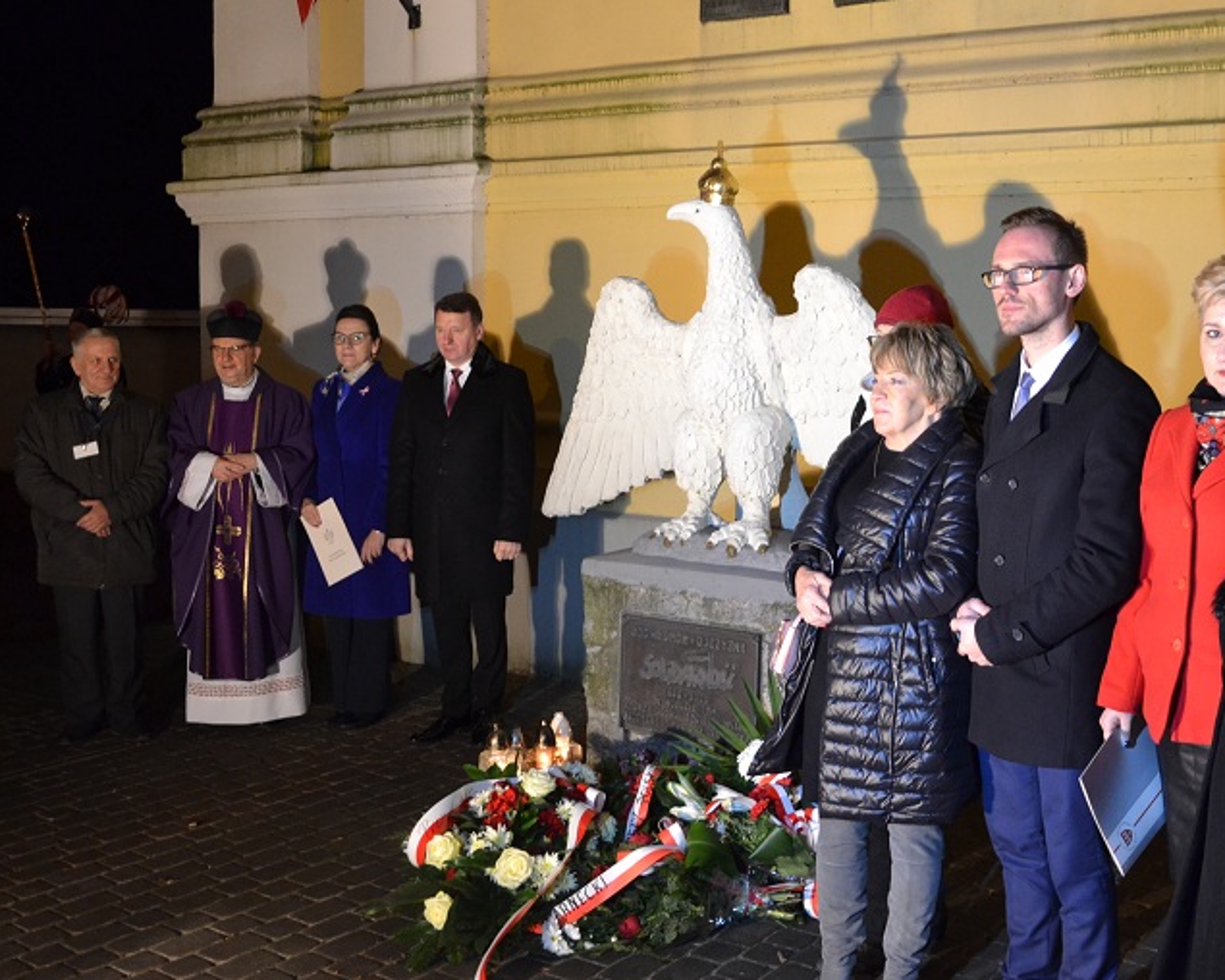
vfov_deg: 38.2
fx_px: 1414
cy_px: 476
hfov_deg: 46.6
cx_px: 737
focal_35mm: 39
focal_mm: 22
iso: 1400
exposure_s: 1/15
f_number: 3.8
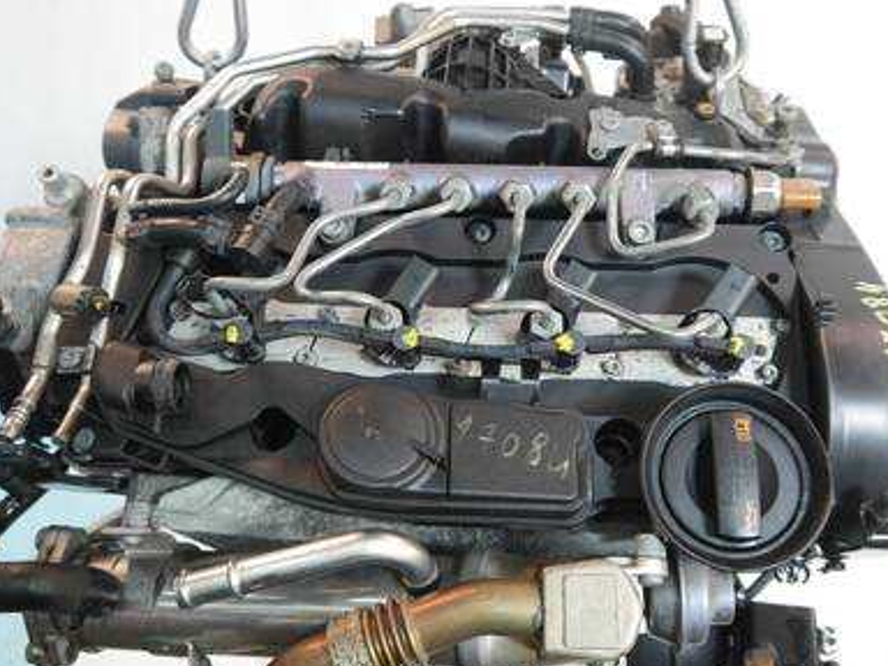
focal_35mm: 35
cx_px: 472
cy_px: 282
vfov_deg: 40.6
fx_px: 898
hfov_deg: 52.6
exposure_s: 1/125
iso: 1250
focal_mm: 14
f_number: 3.5
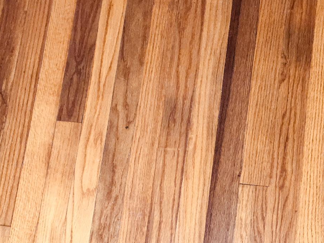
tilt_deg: -73.0
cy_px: 182
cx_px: 151
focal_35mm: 64
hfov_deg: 30.3
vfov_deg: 22.7
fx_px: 599
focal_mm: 4.15
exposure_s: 1/30
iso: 125
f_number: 2.2
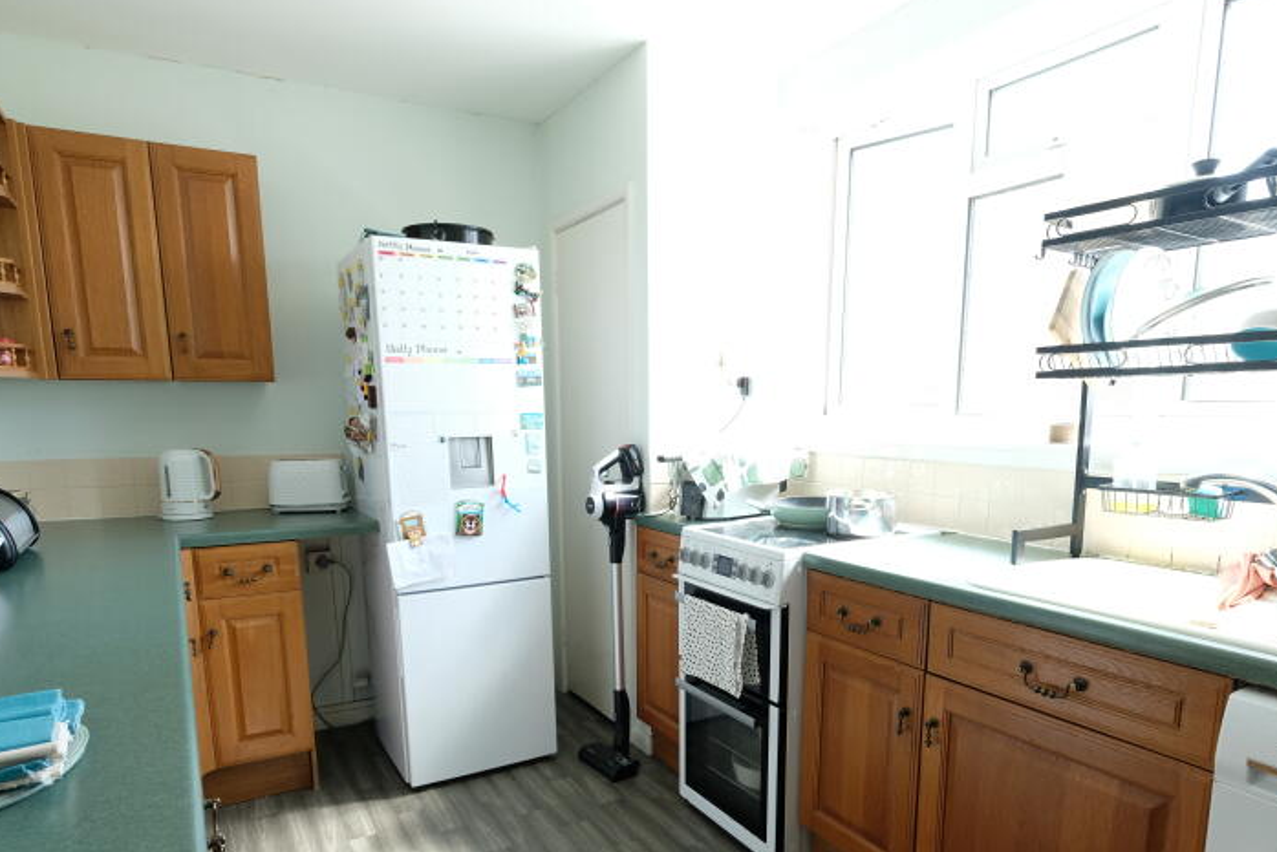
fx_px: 781
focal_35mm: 22
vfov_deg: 56.0
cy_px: 571
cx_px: 660
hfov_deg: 78.5
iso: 250
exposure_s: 1/60
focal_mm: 10
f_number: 4
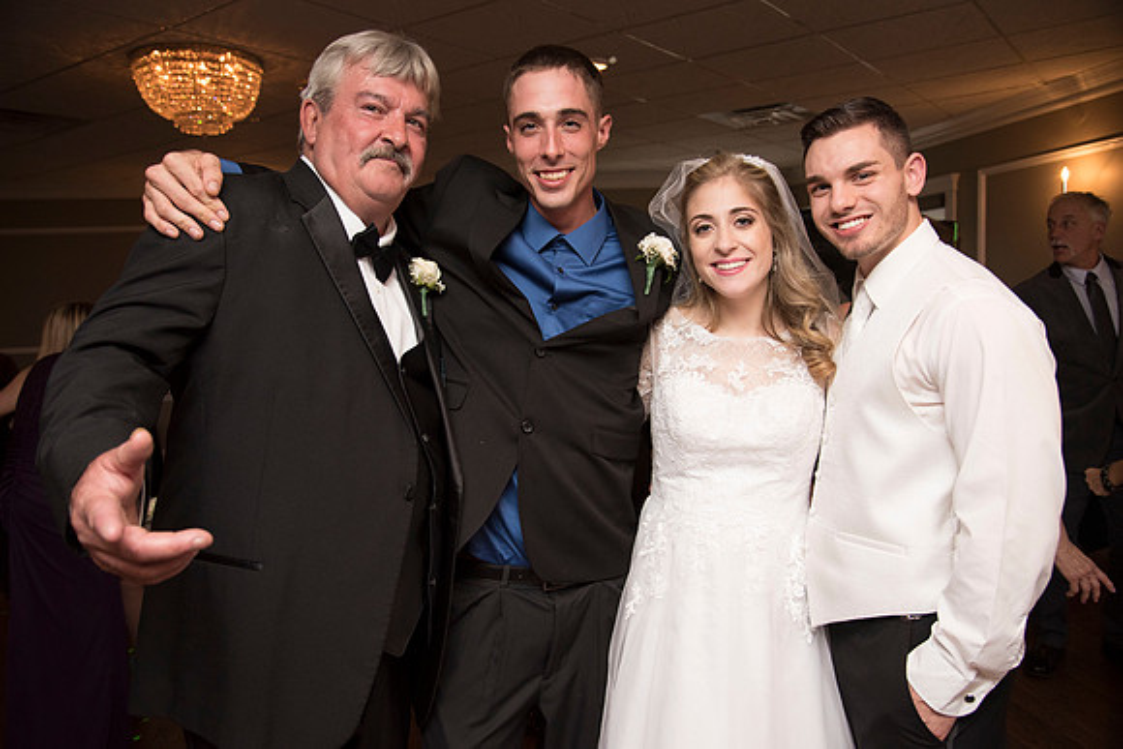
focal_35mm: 28
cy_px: 374
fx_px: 874
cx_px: 562
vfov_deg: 46.4
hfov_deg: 65.5
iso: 2000
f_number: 4
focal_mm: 28
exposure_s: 1/125
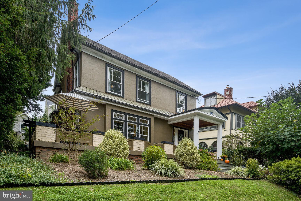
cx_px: 150
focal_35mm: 18
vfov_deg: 65.9
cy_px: 100
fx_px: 155
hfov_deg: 88.4
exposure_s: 1/60
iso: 200
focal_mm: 18.5
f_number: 9
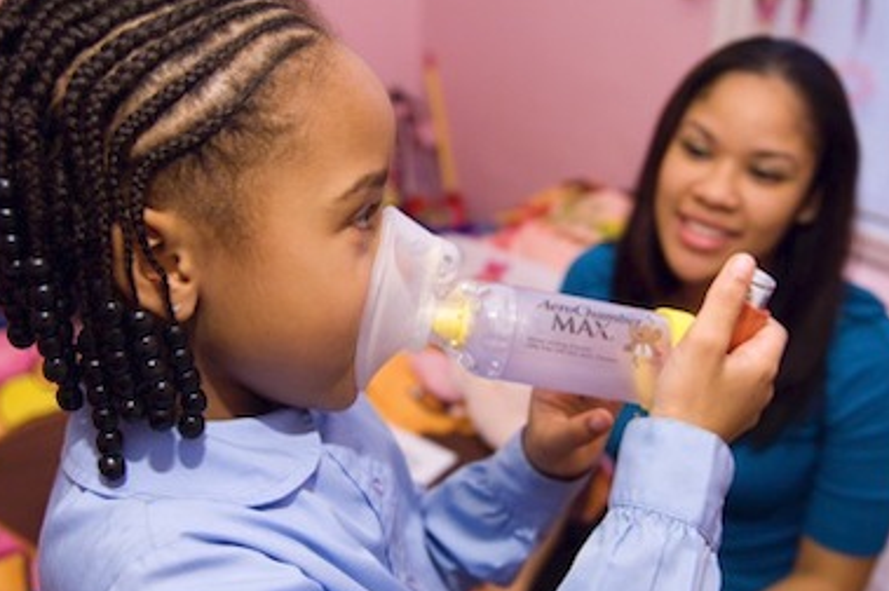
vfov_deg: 35.0
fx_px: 938
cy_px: 293
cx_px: 439
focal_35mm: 38
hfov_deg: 50.7
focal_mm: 24
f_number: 2.8
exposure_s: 1/40
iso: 400
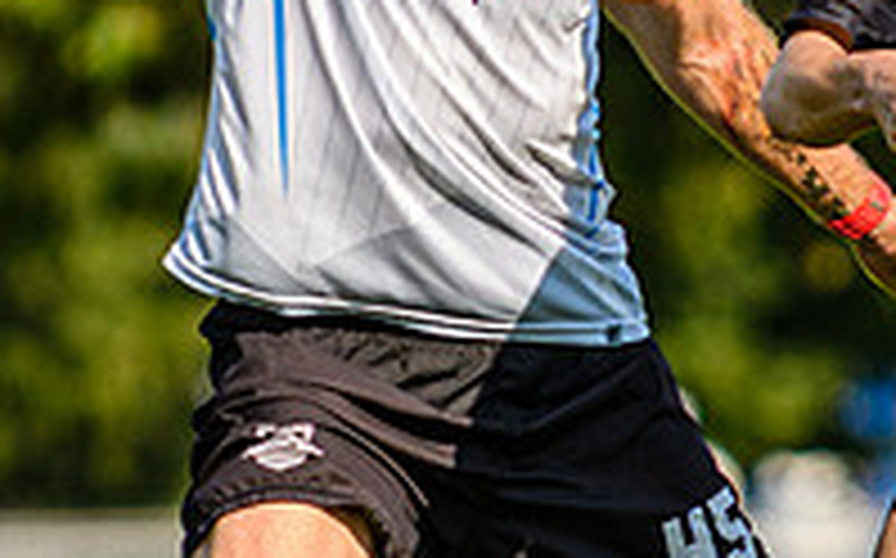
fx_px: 36329
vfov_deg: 0.9
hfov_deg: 1.4
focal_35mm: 1489
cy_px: 120
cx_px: 1162
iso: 100
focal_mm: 200
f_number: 3.2
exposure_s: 1/1000
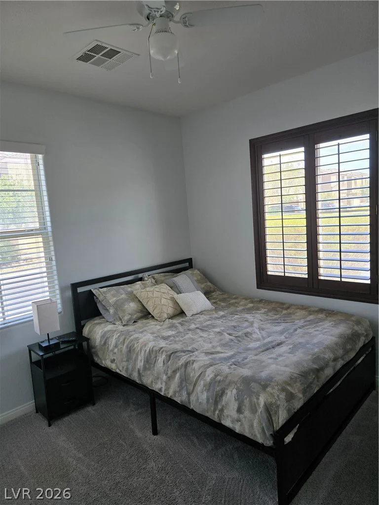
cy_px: 252
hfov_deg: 58.9
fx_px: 336
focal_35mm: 23
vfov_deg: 73.9
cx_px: 190
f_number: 1.7
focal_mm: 6.3
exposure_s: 1/180
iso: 64
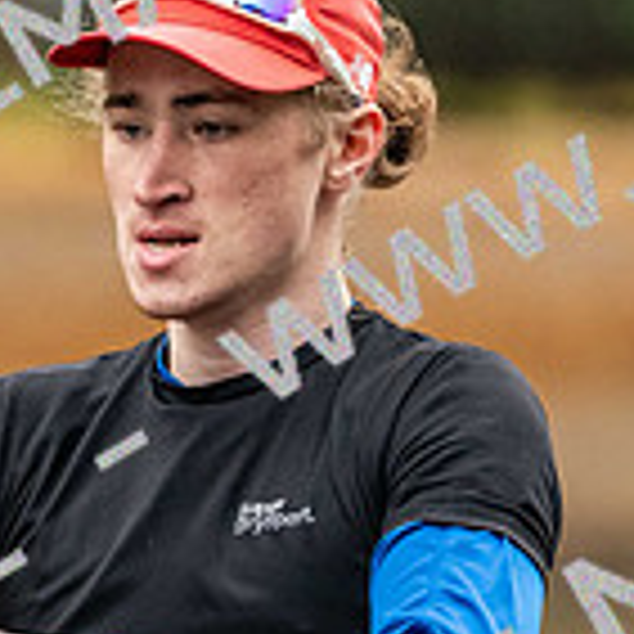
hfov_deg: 1.3
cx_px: -108
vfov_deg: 1.3
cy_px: 474
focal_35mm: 1399
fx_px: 28989
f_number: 4.5
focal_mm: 400
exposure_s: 1/2500
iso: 4000
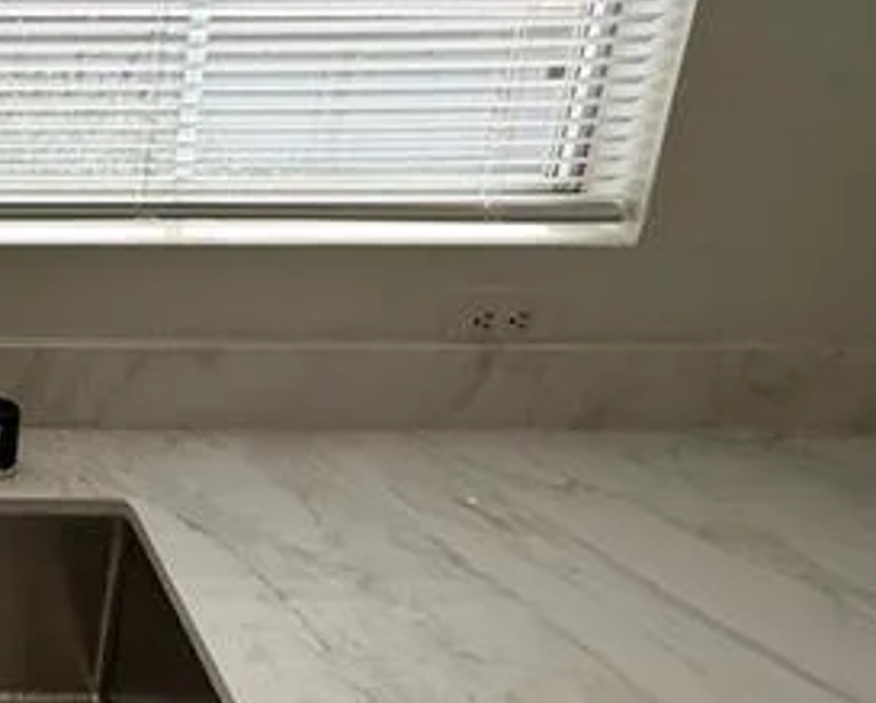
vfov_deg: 36.6
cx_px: -209
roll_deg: +0.0
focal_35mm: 40
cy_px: 186
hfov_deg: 34.9
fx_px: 1038
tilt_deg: -16.4
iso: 50
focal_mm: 2.22
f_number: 2.2
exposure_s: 1/1068
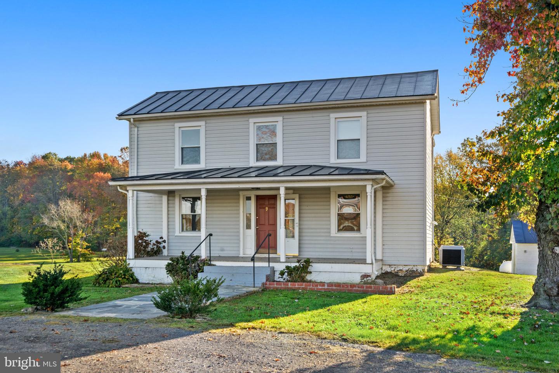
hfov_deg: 54.4
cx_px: 280
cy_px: 186
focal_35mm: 35
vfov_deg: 37.9
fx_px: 543
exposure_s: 1/250
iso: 320
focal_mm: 35
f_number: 13
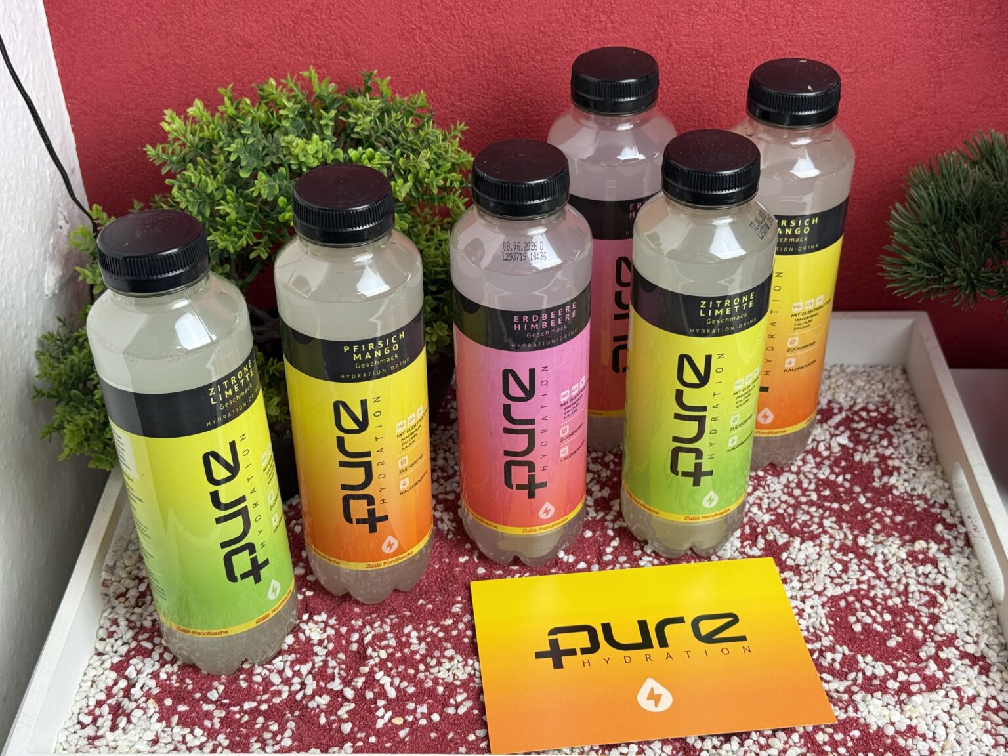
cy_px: 378
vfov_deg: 30.3
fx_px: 1398
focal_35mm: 48
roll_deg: +0.8
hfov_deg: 39.7
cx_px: 504
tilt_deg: -35.3
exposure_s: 1/50
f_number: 1.78
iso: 50
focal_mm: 6.76
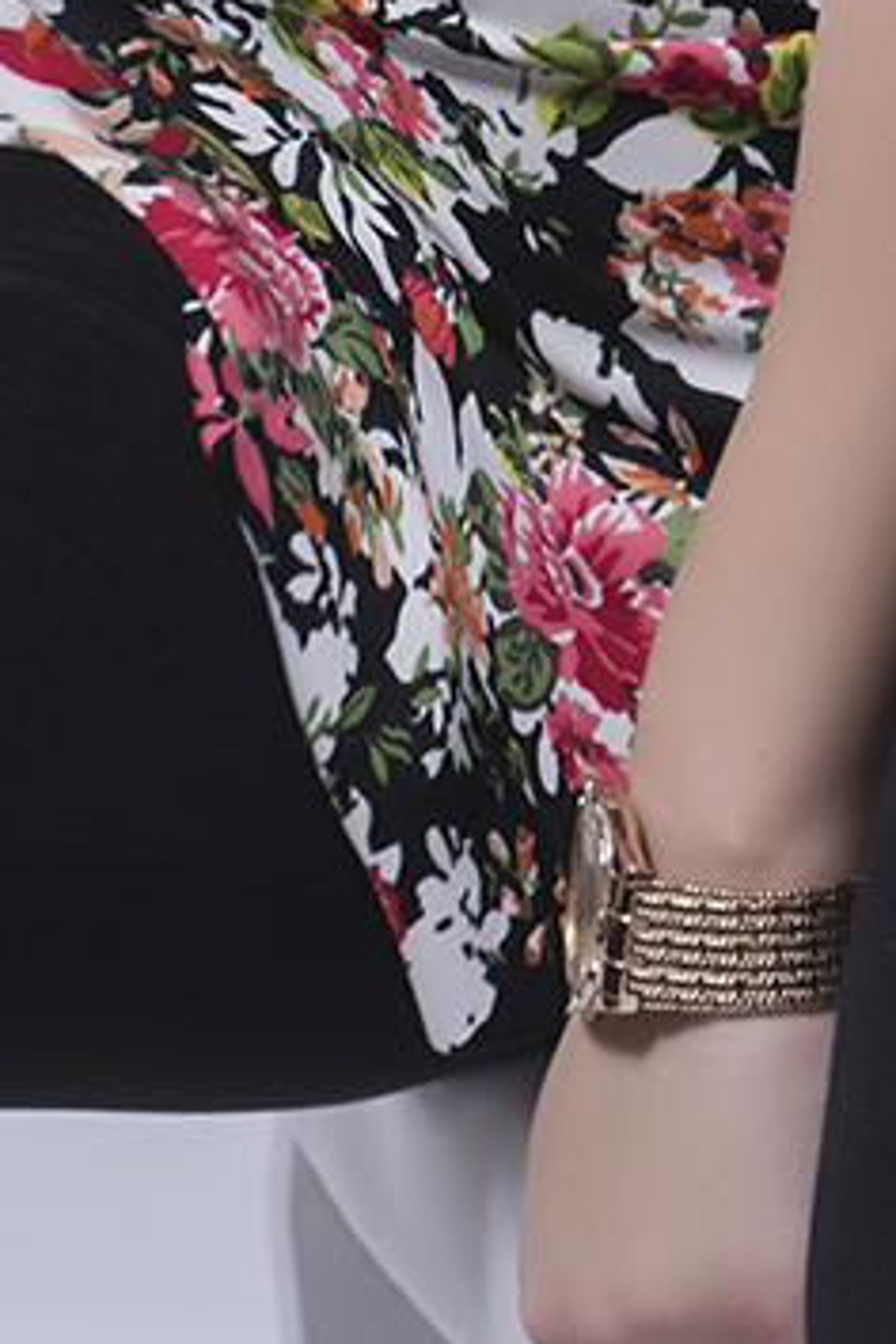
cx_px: 446
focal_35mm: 325
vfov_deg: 6.2
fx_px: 12132
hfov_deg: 4.2
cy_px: -1074
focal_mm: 48
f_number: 10
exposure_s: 1/200
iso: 100
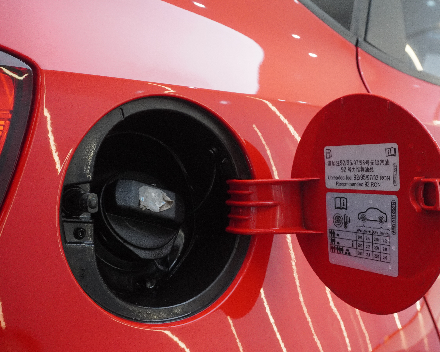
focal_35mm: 41
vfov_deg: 36.8
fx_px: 529
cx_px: 271
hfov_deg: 44.9
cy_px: 181
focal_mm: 23
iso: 2500
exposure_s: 1/80
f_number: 6.3
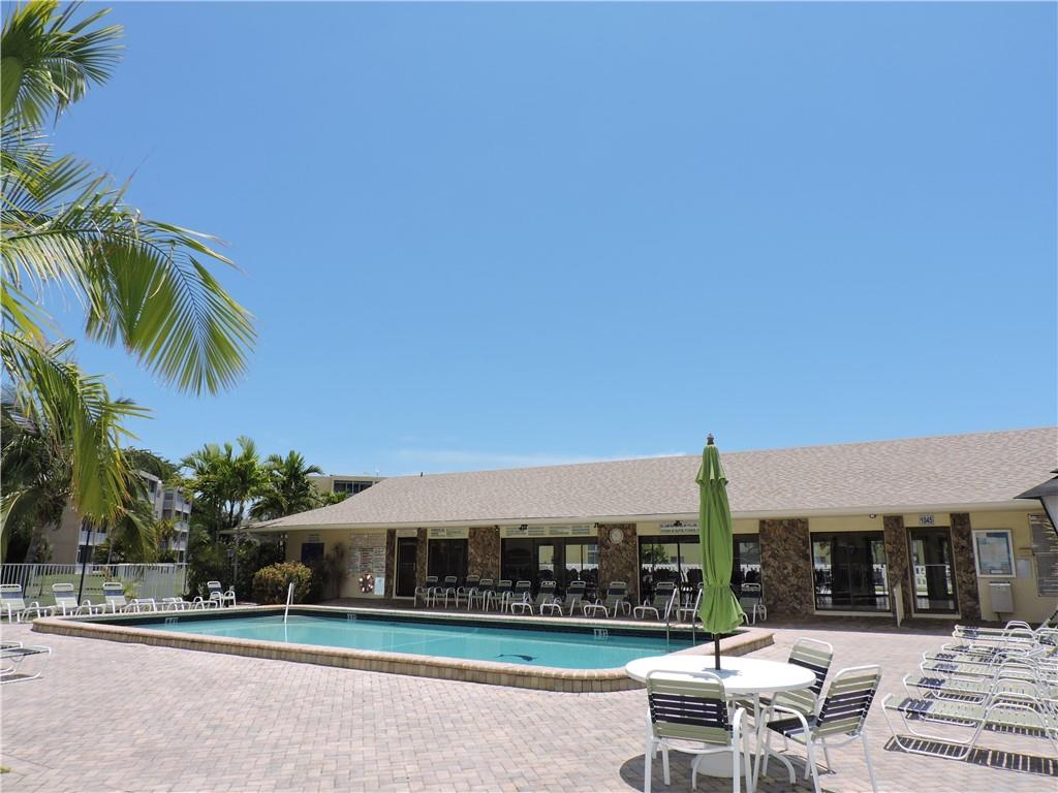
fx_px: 734
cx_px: 529
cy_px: 396
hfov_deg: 71.6
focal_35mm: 24
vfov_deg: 56.8
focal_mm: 4.3
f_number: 3.3
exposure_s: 1/2000
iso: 160
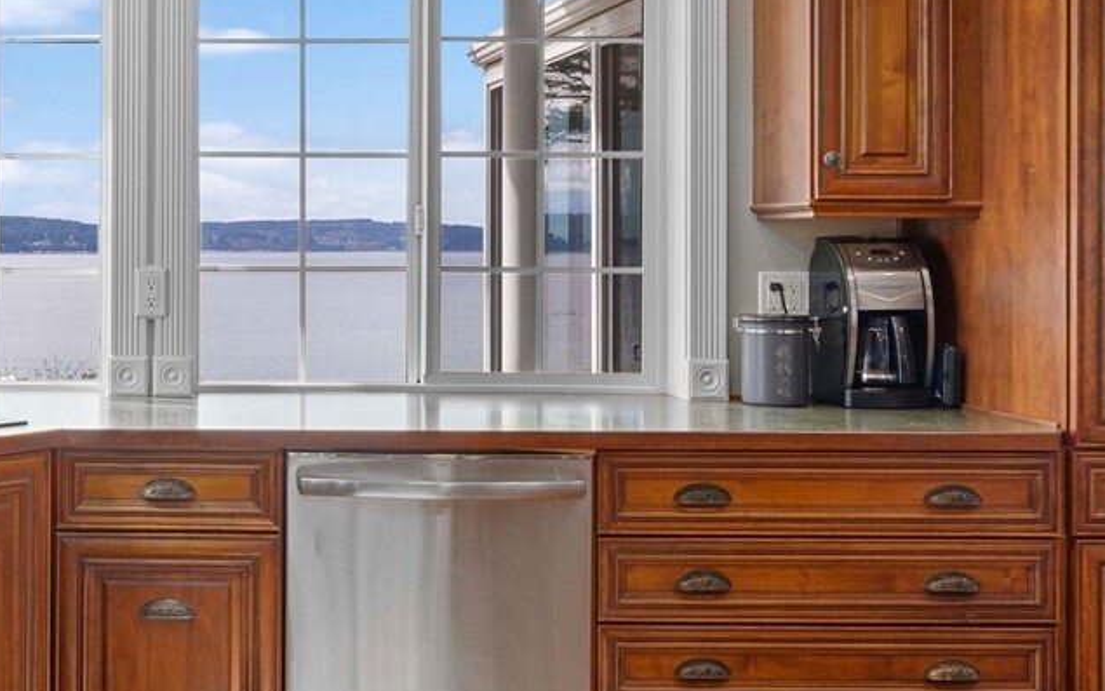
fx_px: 1476
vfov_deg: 26.2
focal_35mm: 49
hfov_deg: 38.3
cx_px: 117
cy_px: 211
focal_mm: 18
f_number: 6.7
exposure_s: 1/30
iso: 250
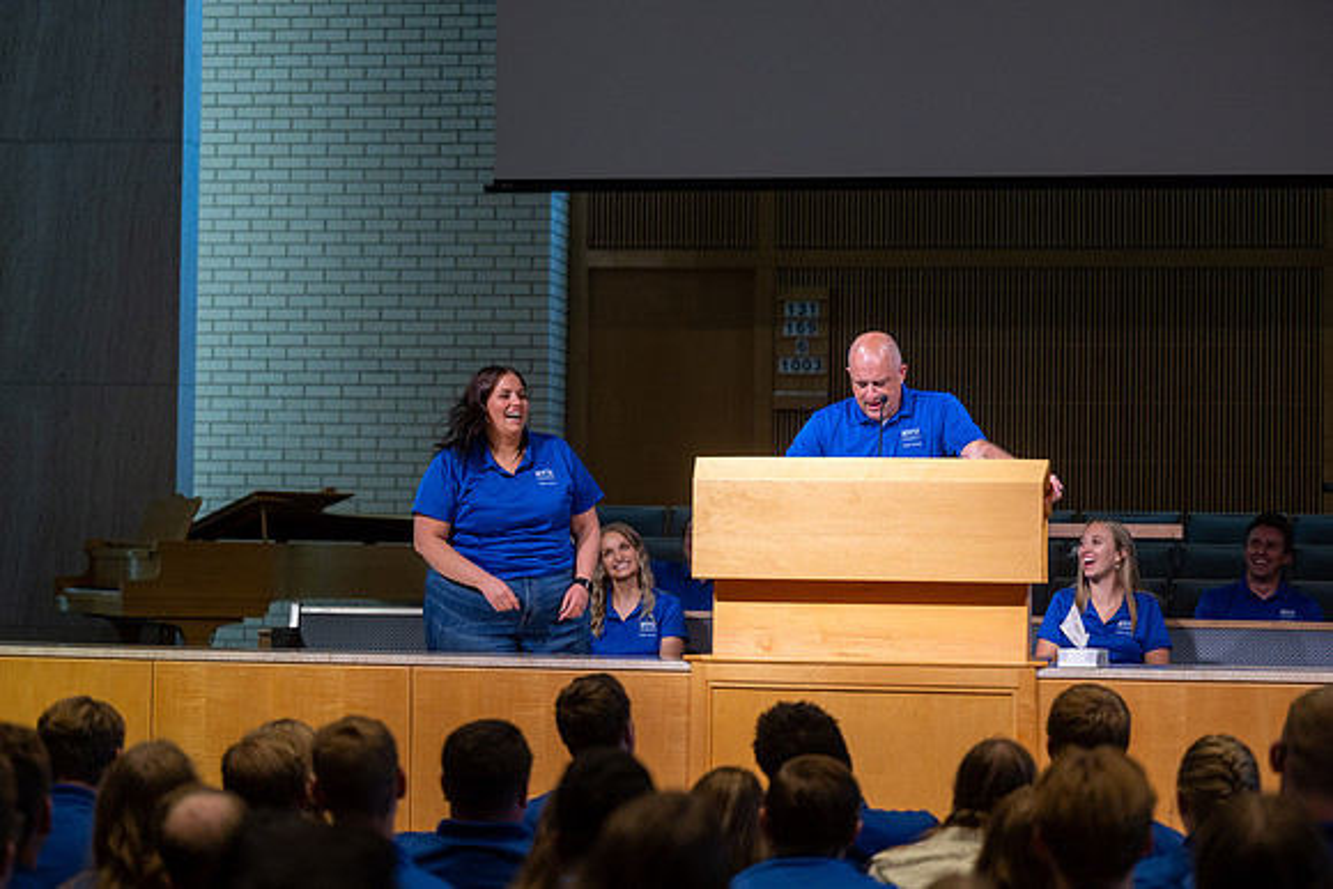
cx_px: 666
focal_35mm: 94
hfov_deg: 21.7
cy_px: 444
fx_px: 3481
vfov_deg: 14.6
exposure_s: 1/160
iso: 640
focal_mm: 94
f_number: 2.8
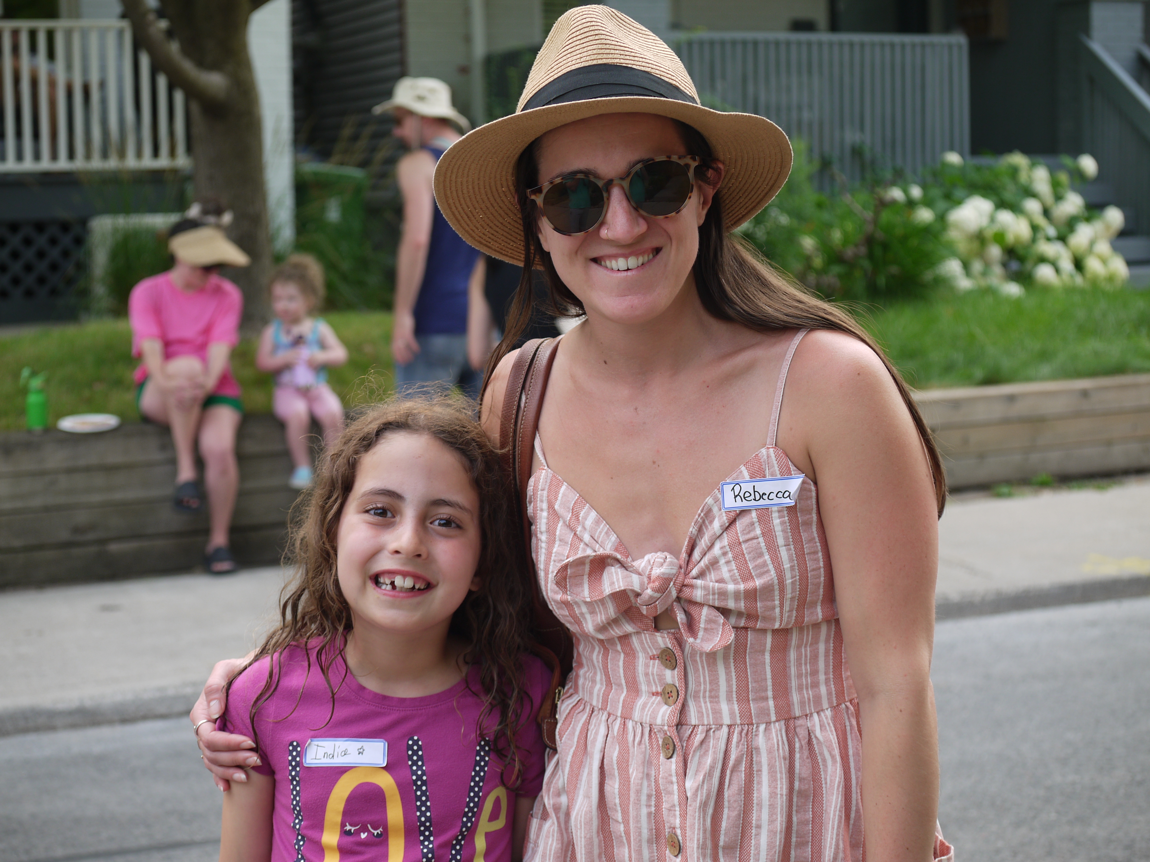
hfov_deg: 27.8
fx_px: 2326
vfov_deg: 21.0
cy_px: 431
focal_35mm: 70
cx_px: 575
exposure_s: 1/200
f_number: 3.5
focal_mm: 35
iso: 100
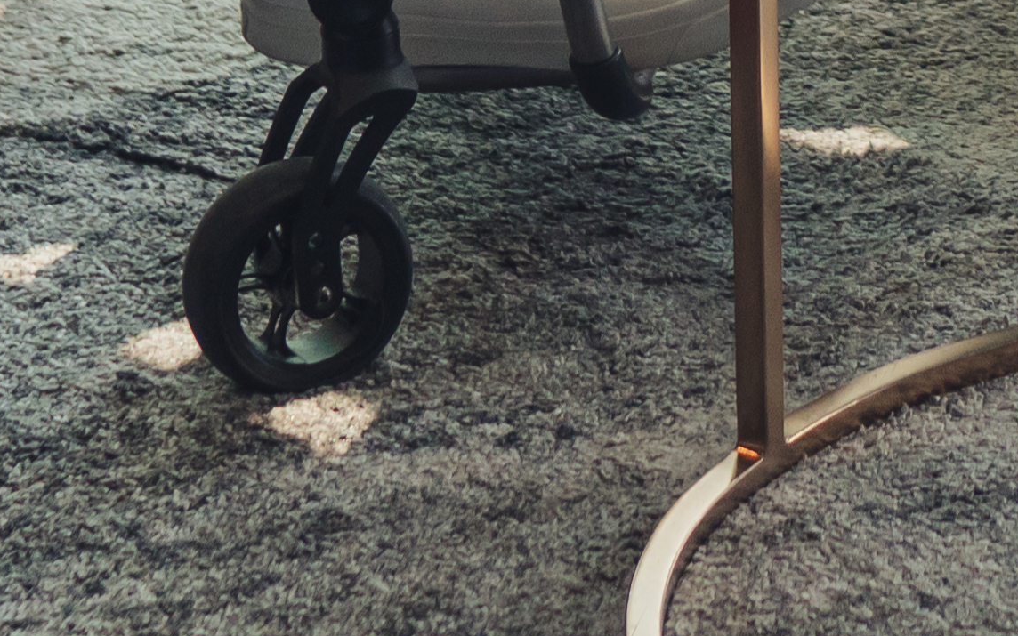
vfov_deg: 5.0
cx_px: 852
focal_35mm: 248
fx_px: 6880
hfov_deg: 8.4
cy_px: -1490
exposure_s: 1/640
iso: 640
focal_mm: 35
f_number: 2.5
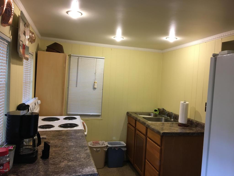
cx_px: 117
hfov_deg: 61.7
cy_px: 88
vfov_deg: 48.2
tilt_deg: -2.8
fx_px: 196
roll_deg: -4.2
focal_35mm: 29
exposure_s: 1/30
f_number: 2.2
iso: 64
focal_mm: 4.15
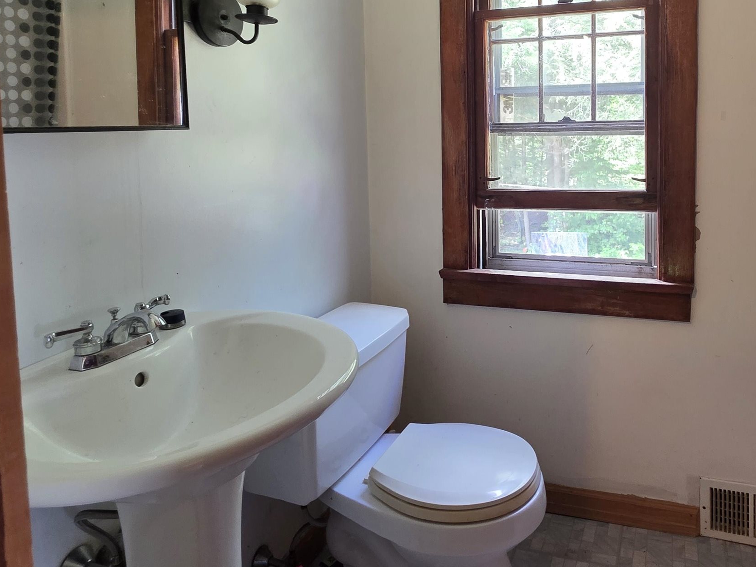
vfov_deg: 55.0
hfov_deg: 69.6
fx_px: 524
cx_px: 503
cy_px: 167
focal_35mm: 24
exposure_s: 1/60
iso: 250
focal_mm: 2.2
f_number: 1.9
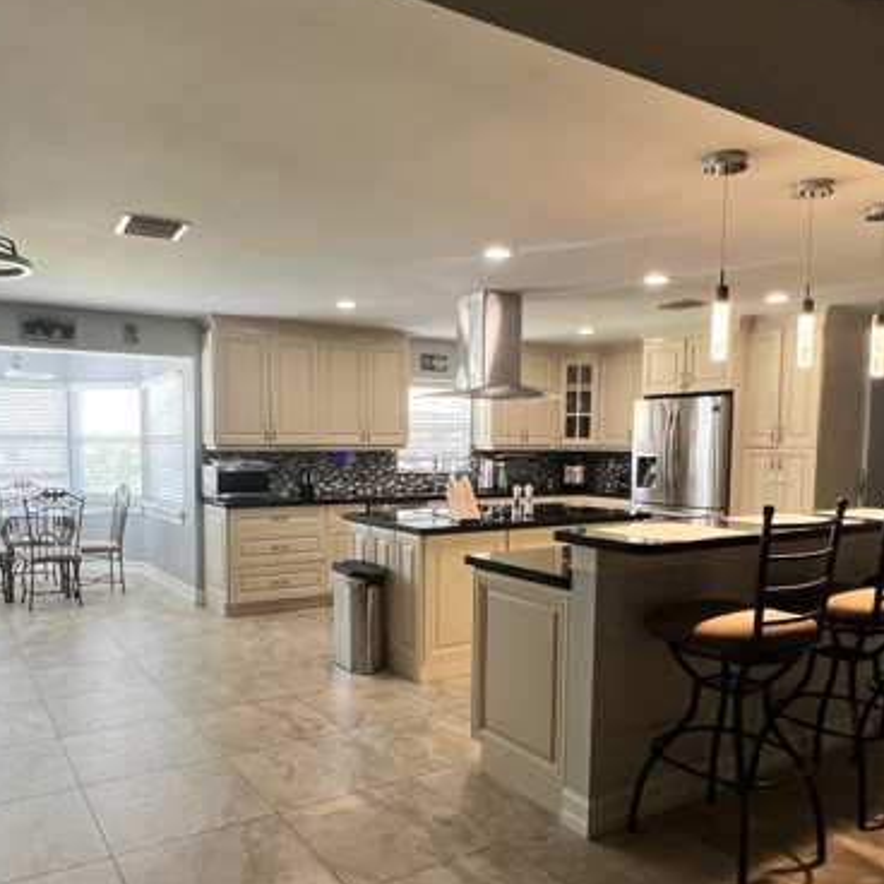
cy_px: 497
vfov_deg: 62.7
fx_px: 722
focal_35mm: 25
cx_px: 394
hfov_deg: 62.8
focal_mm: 1.57
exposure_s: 1/60
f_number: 1.8
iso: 250
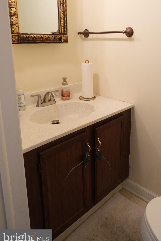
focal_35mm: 31
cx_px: 108
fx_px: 208
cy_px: 84
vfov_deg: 59.2
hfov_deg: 41.8
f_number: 3.5
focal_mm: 15
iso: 2500
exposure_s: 1/100
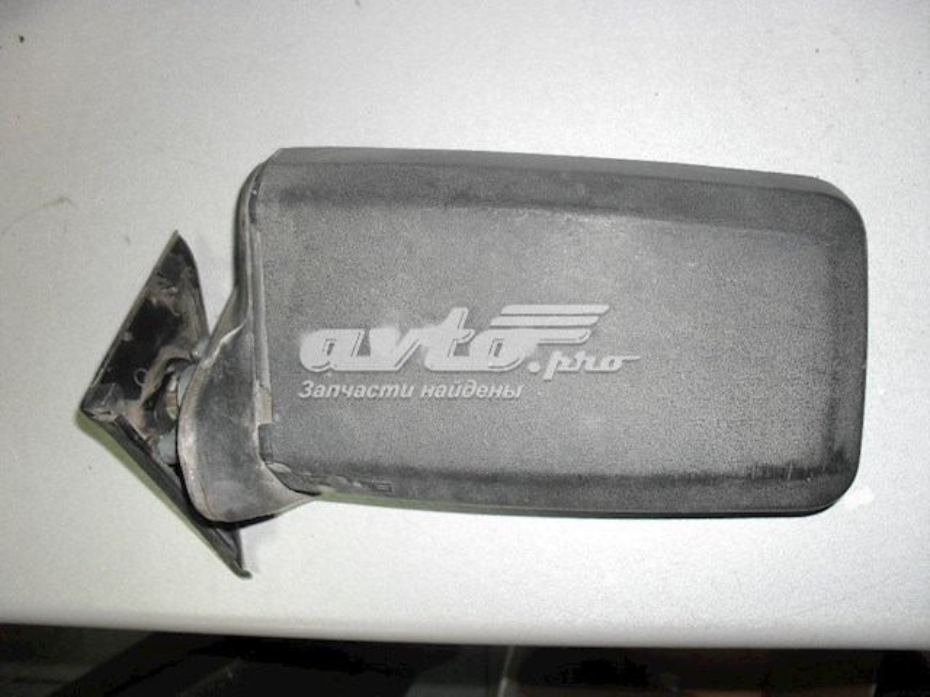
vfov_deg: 40.7
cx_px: 465
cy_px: 348
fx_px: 940
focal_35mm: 35
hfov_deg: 52.6
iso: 200
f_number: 3.2
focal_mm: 6.3
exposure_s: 1/45
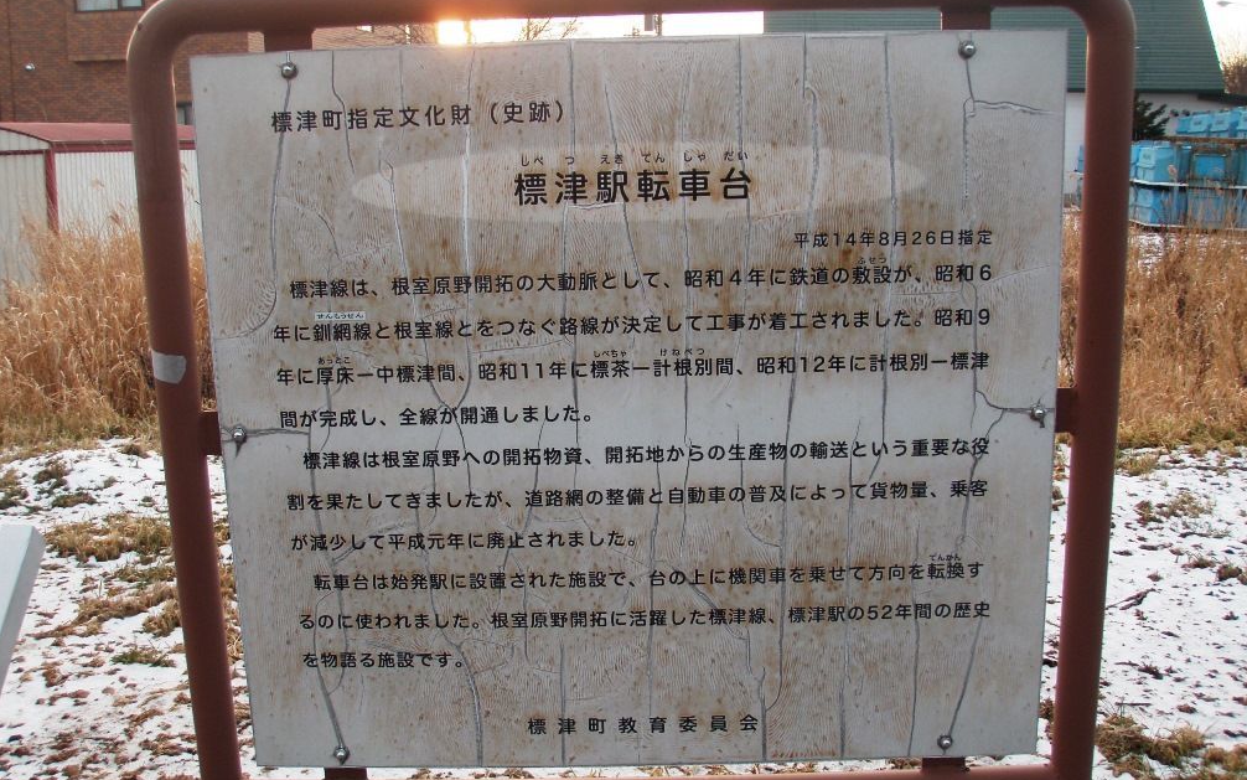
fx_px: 1394
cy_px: 428
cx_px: 614
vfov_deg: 31.2
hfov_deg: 48.2
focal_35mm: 41
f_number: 3.5
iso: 80
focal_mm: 6.7
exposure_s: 1/50
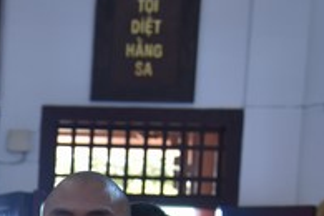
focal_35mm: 127
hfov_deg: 15.2
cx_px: -118
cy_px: 346
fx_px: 1143
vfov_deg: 10.4
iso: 450
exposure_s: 1/60
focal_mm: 38
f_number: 4
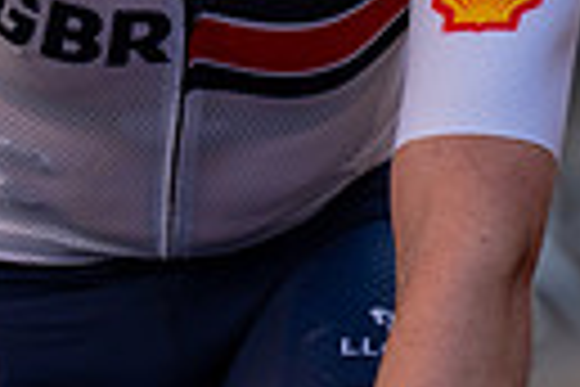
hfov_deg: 3.6
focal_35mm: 580
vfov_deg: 2.4
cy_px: -142
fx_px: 9344
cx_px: 166
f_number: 4
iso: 500
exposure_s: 1/1000
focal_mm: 129
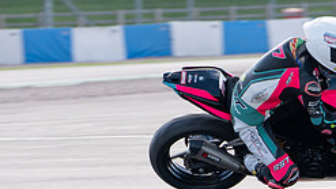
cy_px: 99
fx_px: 4170
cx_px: 253
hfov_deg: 4.6
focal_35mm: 468
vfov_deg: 2.6
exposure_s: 1/500
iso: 320
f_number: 5.6
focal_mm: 151
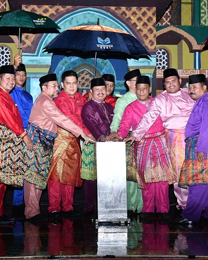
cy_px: 130
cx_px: 97
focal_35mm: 68
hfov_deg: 22.5
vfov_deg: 27.9
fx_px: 523
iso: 3200
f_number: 5.6
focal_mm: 32
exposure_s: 1/250
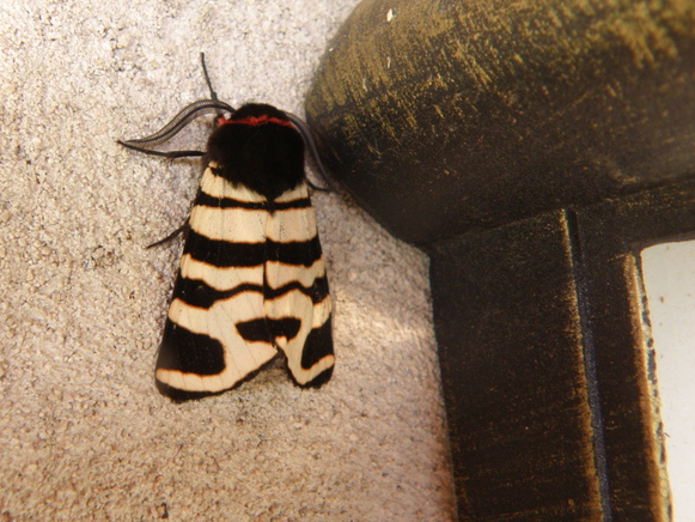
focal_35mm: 47
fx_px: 944
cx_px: 248
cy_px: 254
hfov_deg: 40.1
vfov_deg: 30.9
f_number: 3.1
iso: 125
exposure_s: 1/15
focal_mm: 5.72
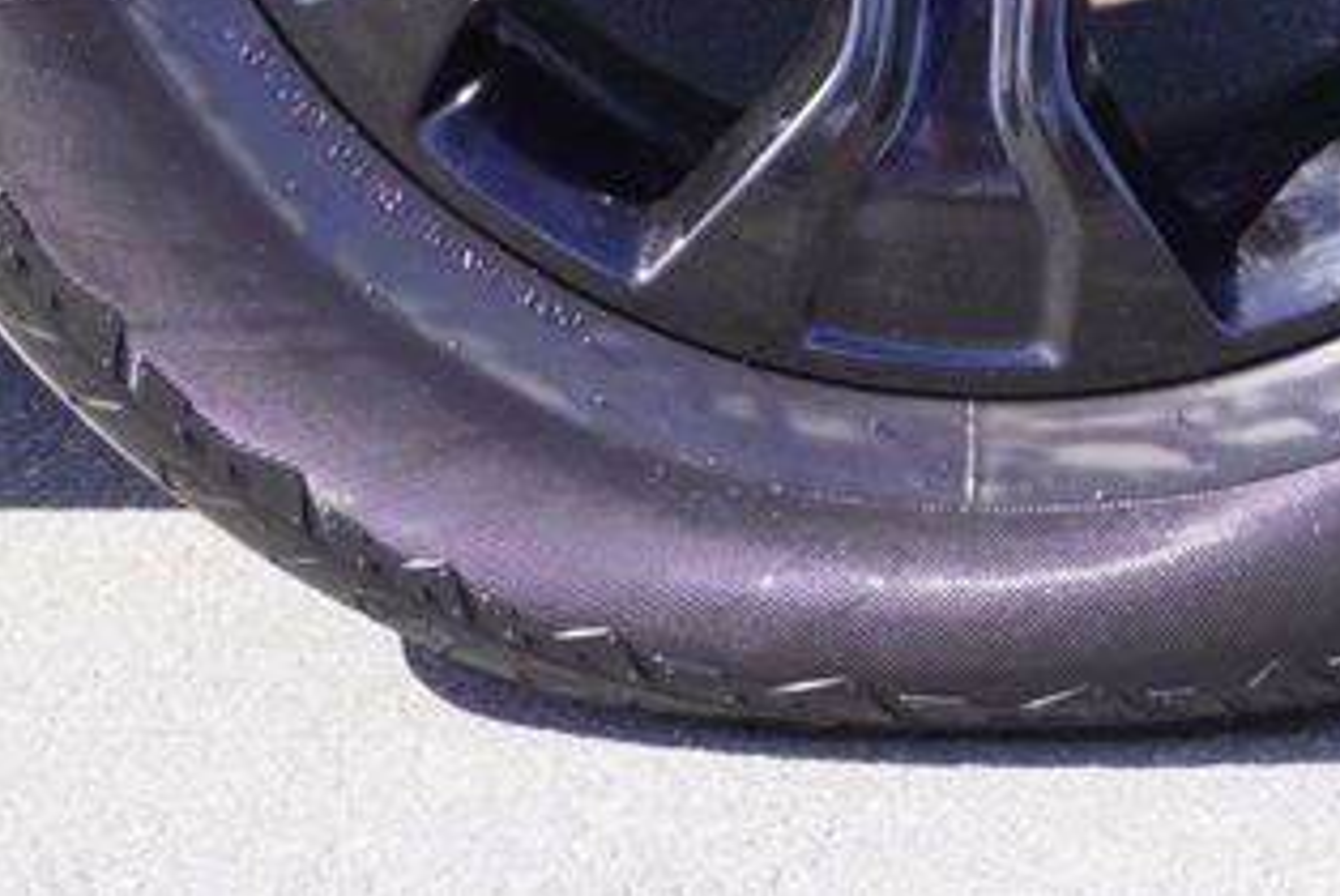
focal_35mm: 103
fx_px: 3824
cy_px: -555
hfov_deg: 19.8
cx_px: 947
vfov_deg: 12.5
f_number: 5.6
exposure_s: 1/80
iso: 100
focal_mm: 21
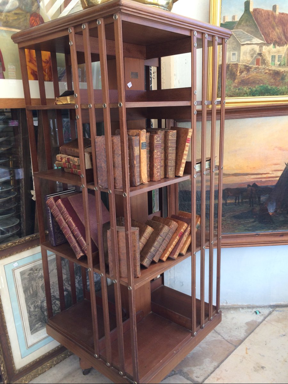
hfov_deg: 48.2
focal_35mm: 29
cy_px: 192
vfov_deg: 61.7
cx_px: 144
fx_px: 322
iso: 50
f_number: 2.2
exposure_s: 1/100
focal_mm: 4.15
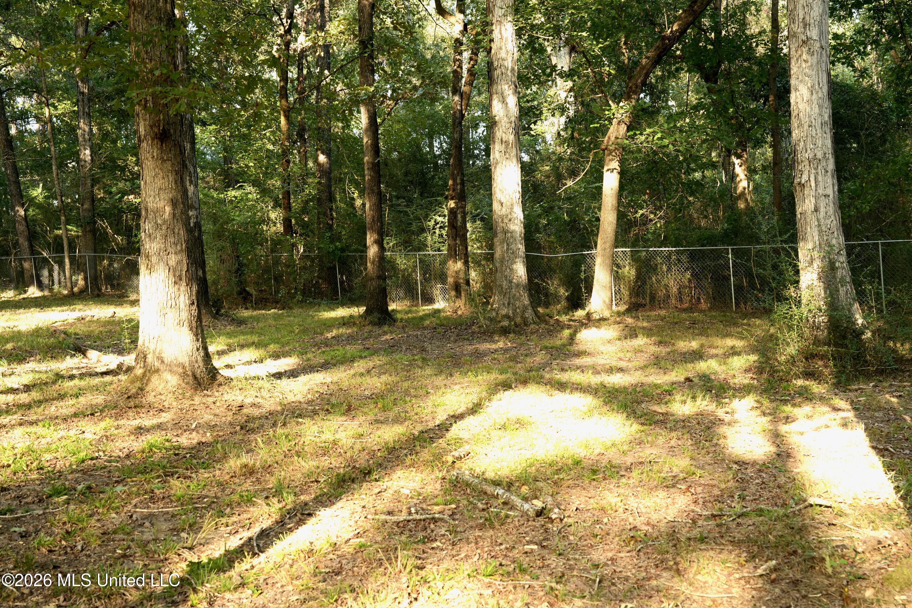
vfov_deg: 31.9
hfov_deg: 46.4
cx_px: 456
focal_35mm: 42
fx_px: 1064
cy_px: 304
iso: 640
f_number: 6.3
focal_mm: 42
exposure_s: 1/50
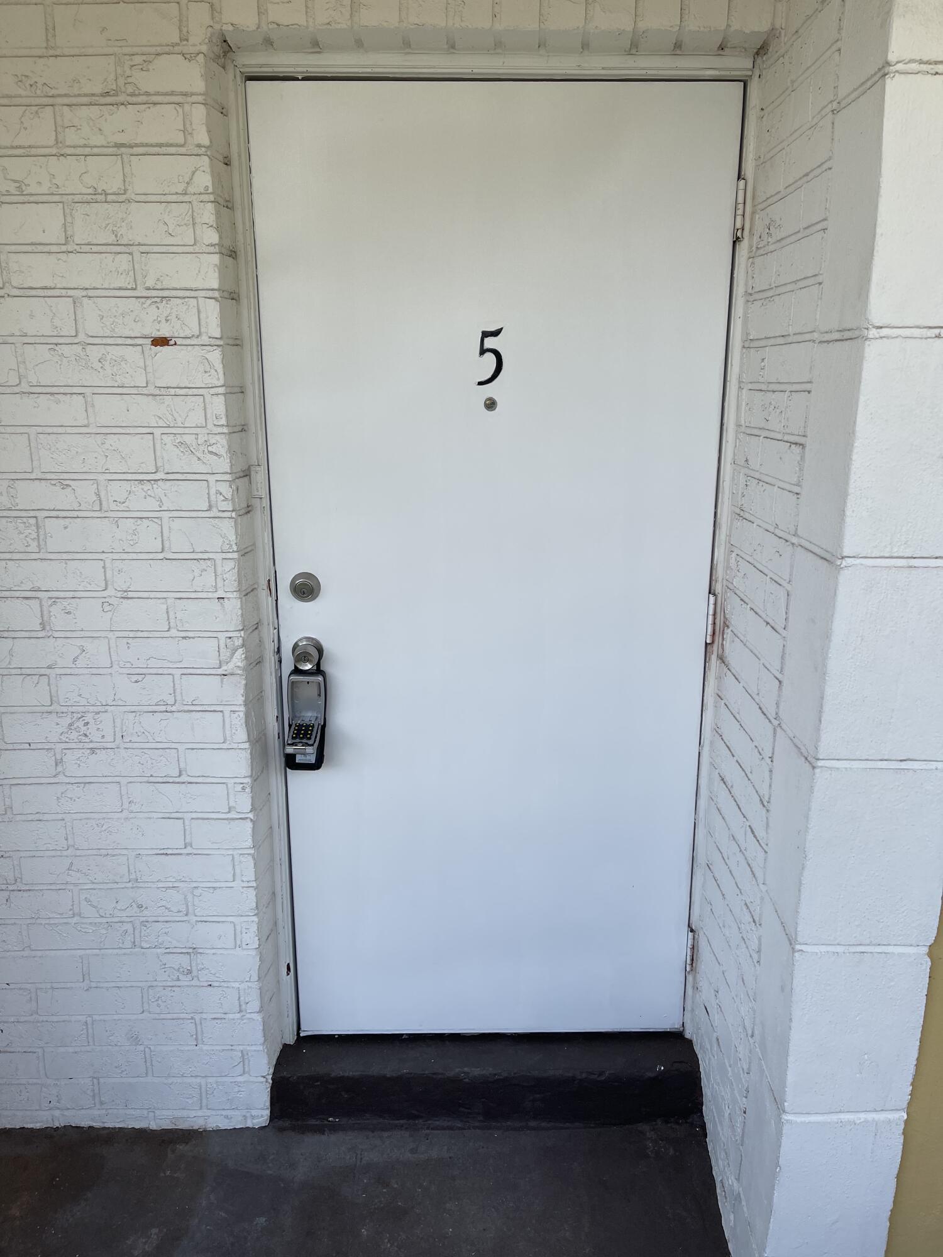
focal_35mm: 26
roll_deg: -0.4
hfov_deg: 53.1
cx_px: 472
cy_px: 628
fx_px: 944
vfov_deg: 67.3
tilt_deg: -15.0
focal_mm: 5.1
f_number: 1.6
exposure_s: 1/1689
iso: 32
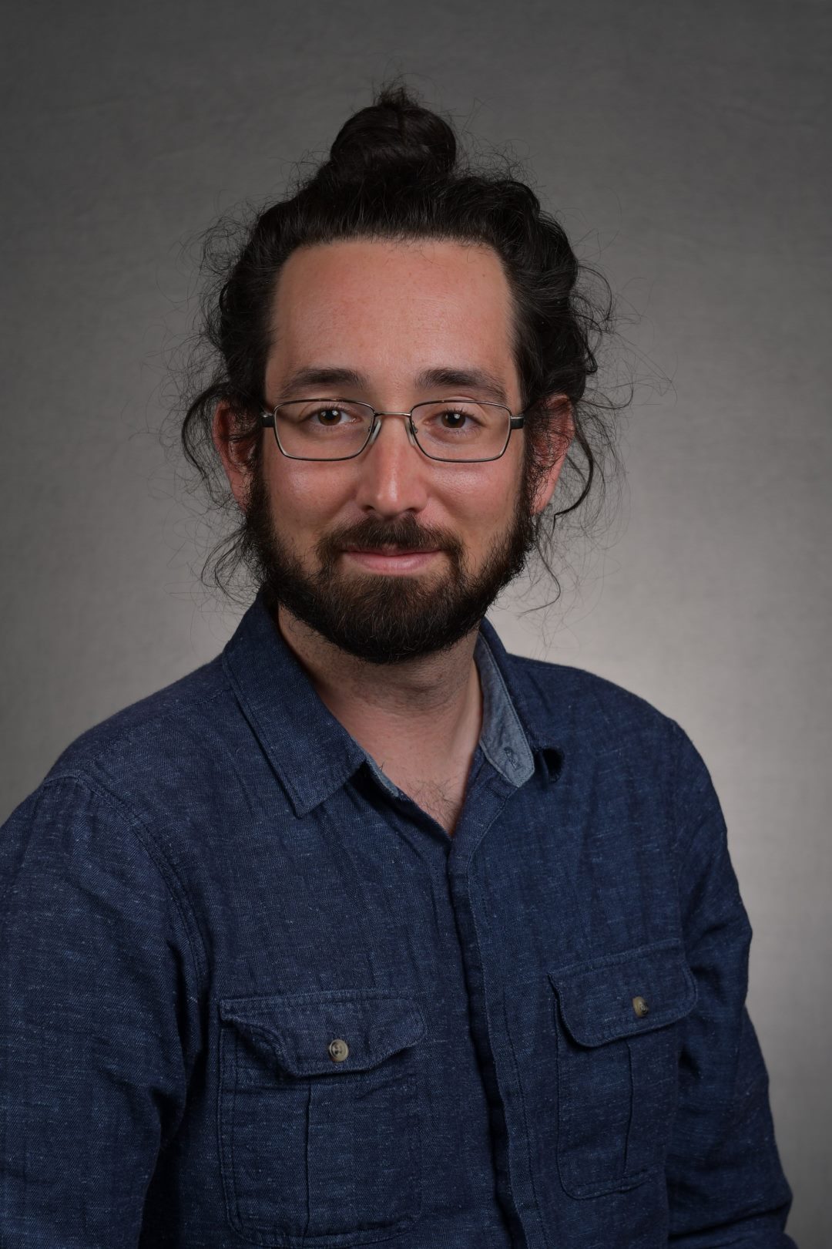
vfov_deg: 22.6
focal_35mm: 90
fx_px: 3120
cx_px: 416
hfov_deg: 15.2
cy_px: 624
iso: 100
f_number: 6.3
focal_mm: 60
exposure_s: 1/160
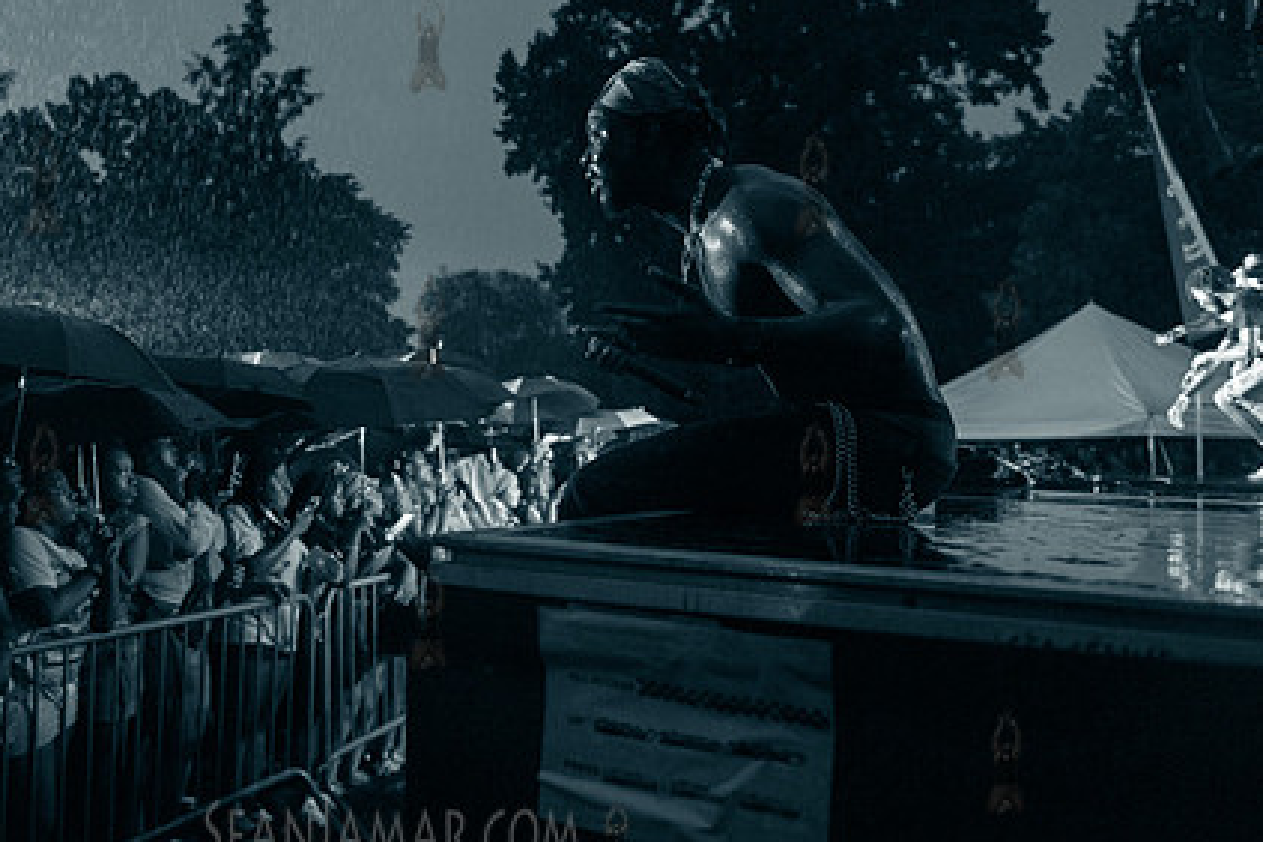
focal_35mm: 37
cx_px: 427
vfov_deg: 35.8
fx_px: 1298
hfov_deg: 51.0
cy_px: 327
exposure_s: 1/125
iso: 5000
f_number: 2.8
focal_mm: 27
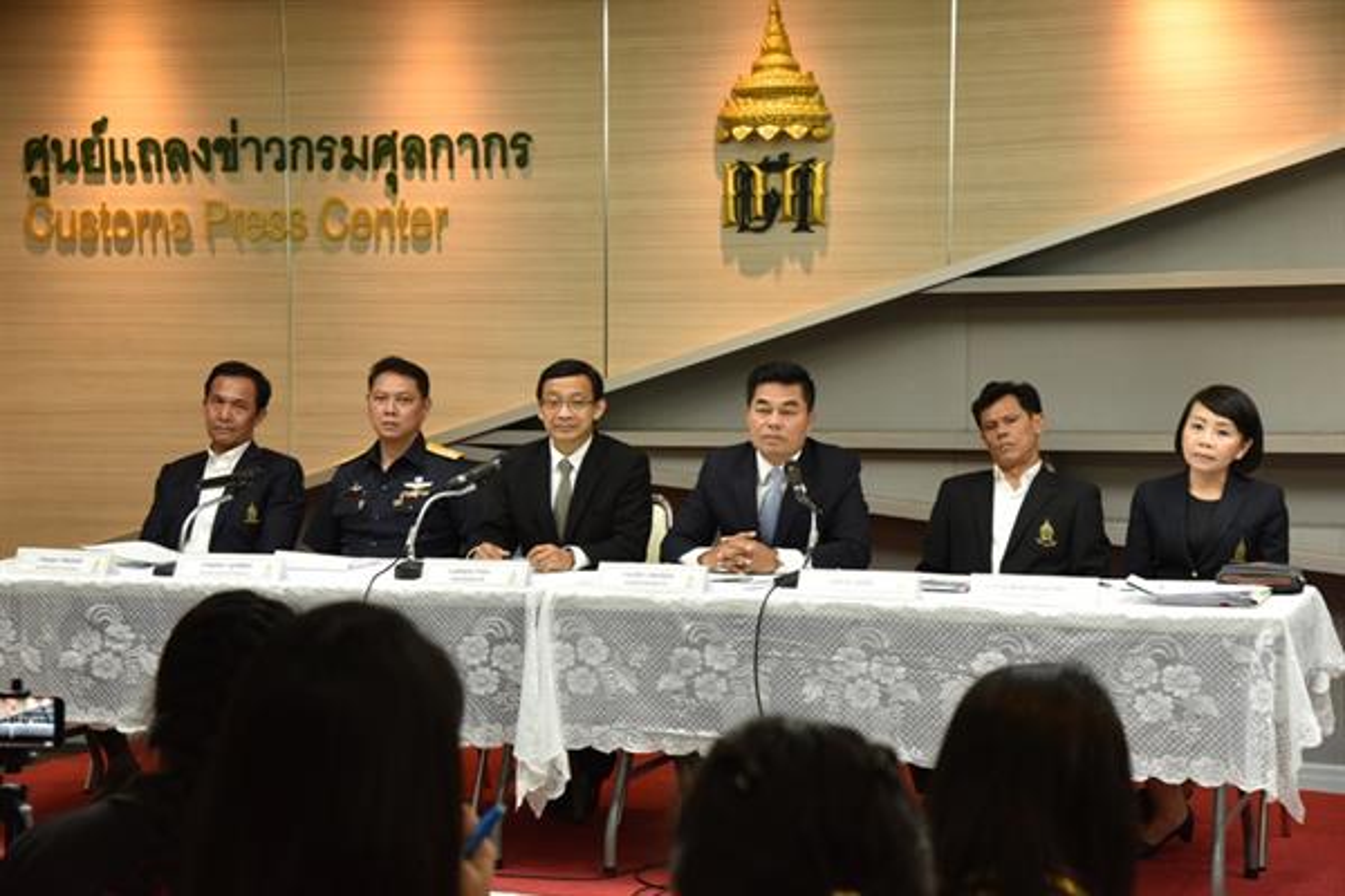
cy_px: 448
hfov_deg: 28.8
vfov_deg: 19.5
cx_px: 672
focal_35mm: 70
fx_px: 2615
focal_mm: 70
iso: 2800
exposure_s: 1/80
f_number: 6.3
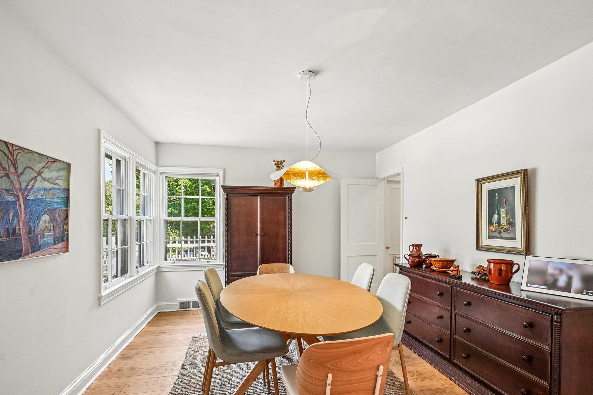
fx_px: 296
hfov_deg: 90.0
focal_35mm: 18
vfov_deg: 67.4
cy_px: 204
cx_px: 303
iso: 800
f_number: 8
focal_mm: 16
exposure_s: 1/80
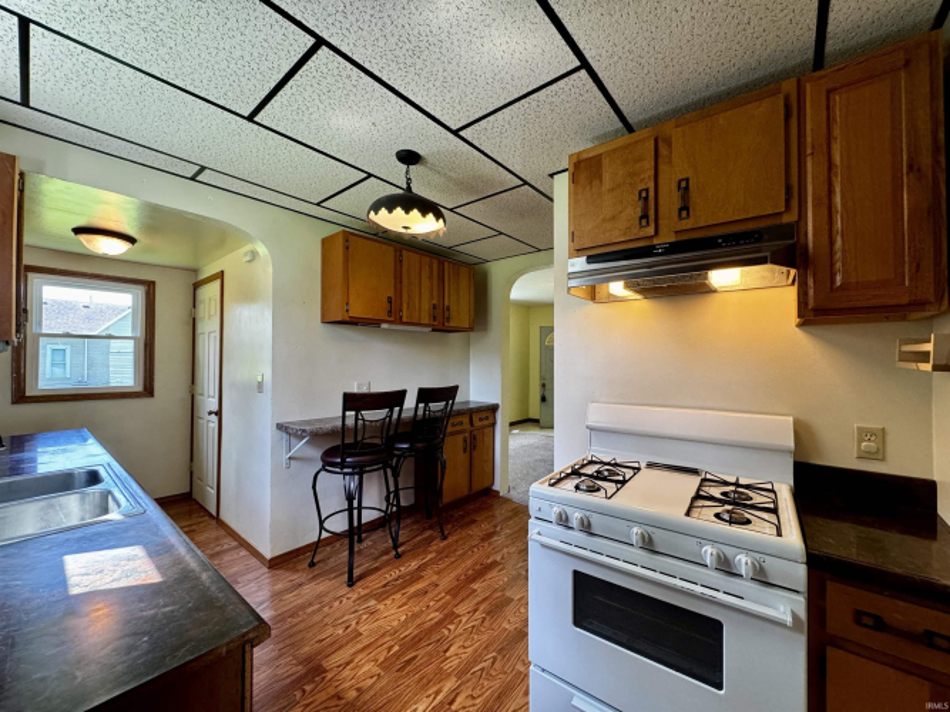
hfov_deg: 102.1
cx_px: 475
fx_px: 384
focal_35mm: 14
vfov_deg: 85.7
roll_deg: -0.4
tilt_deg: +1.1
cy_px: 356
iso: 250
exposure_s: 1/120
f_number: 2.2
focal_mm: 2.22
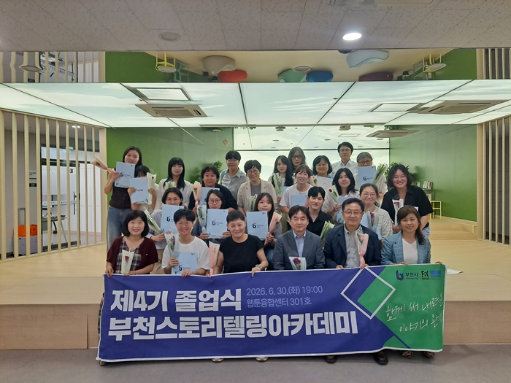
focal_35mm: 24
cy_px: 192
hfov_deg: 71.6
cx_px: 256
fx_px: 354
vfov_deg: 56.8
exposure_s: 1/60
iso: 100
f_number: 1.8
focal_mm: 5.23
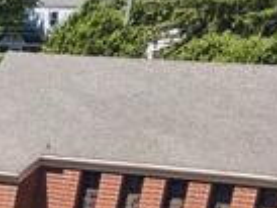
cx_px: -746
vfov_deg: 6.8
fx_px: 1554
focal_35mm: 194
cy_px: 653
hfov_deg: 7.7
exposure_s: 1/680
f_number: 2.2
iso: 100
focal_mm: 4.7
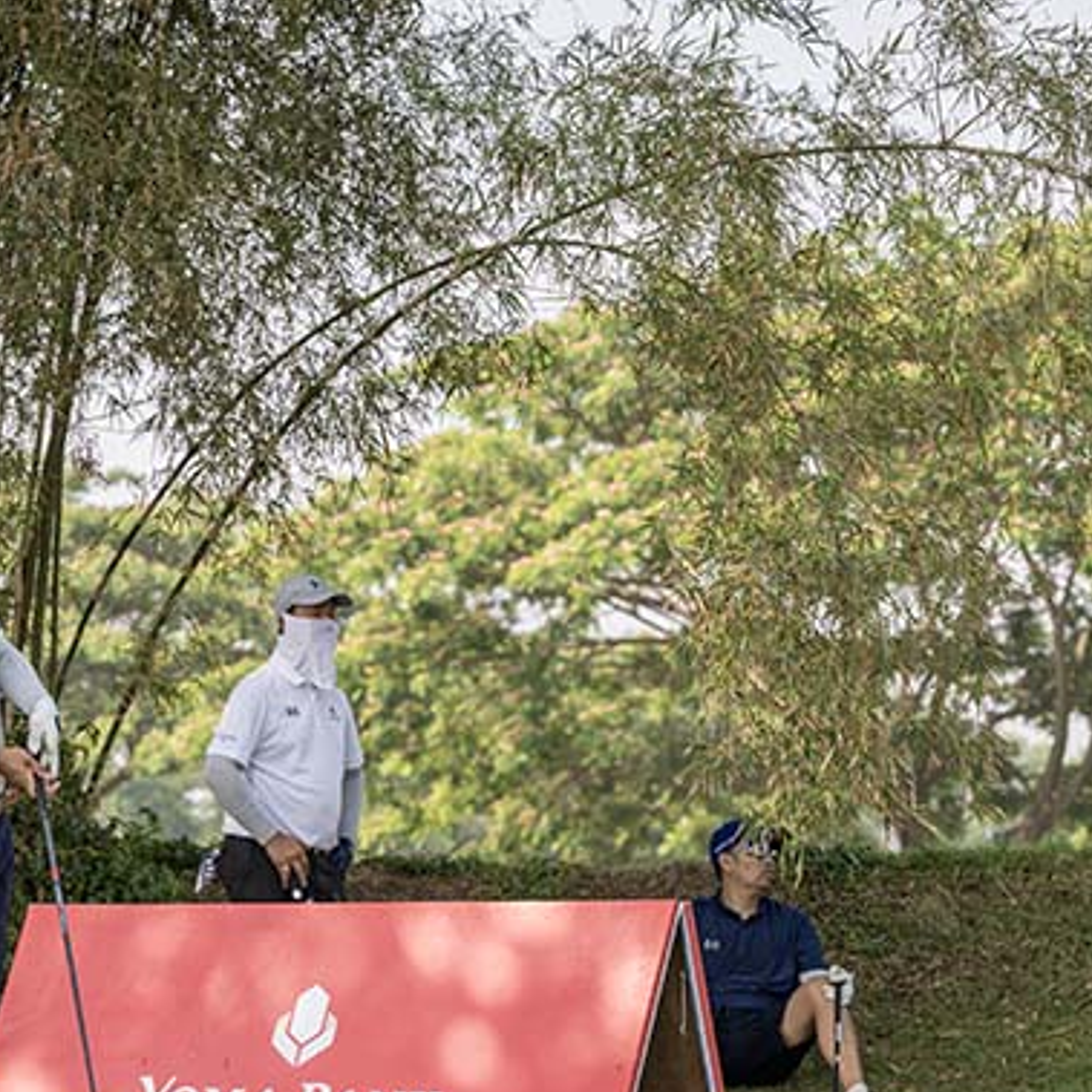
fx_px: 5996
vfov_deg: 10.4
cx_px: 153
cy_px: 481
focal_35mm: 168
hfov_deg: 10.4
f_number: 4
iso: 800
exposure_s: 1/2500
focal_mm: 78
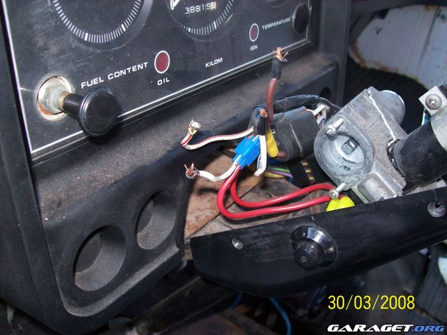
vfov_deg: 39.7
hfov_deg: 51.4
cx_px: 224
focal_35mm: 36
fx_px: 465
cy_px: 168
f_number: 2.7
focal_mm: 6
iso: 80
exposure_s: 1/64
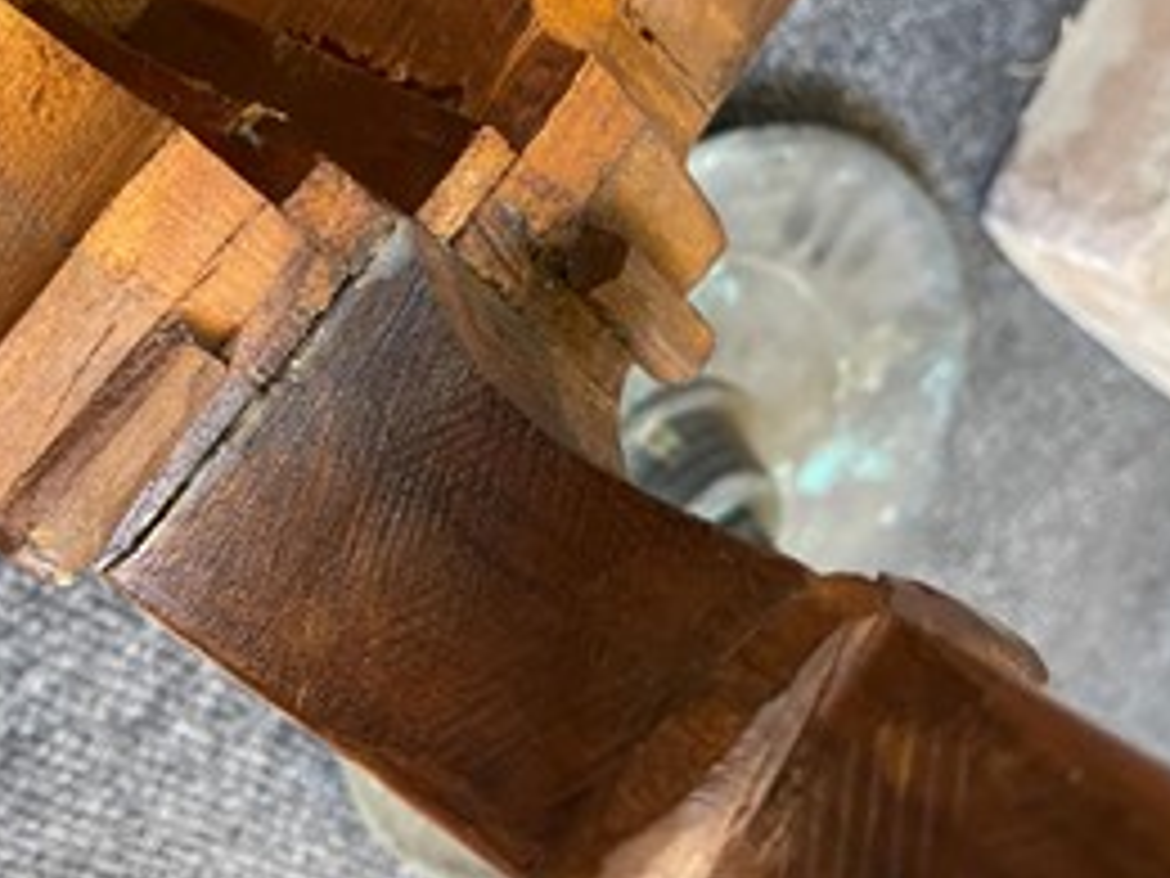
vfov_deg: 35.4
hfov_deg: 46.4
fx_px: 1352
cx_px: 436
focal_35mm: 40
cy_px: 261
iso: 400
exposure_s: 1/50
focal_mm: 5.1
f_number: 1.6
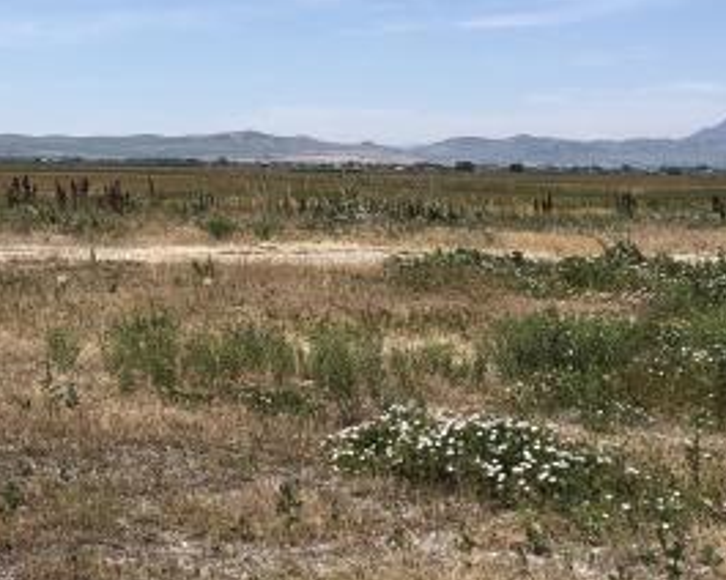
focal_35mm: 66
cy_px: 66
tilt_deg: +4.3
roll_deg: +0.4
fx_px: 1418
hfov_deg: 27.0
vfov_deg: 22.6
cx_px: -11
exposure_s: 1/3003
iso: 25
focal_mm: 4
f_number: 1.8
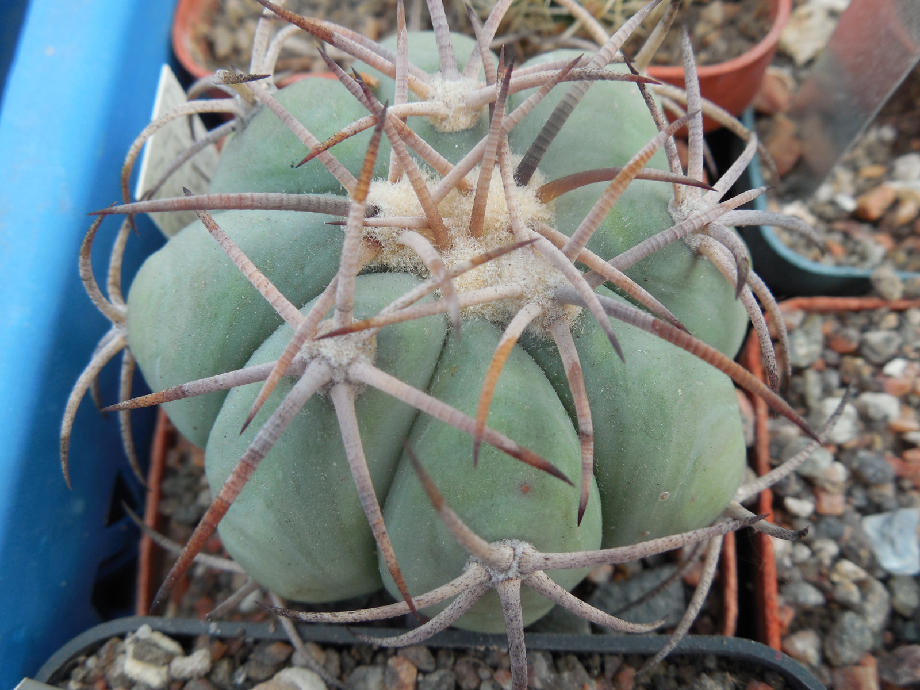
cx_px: 460
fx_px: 824
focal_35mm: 31
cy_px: 345
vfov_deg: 45.4
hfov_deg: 58.4
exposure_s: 1/125
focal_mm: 5.6
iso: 125
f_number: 3.6
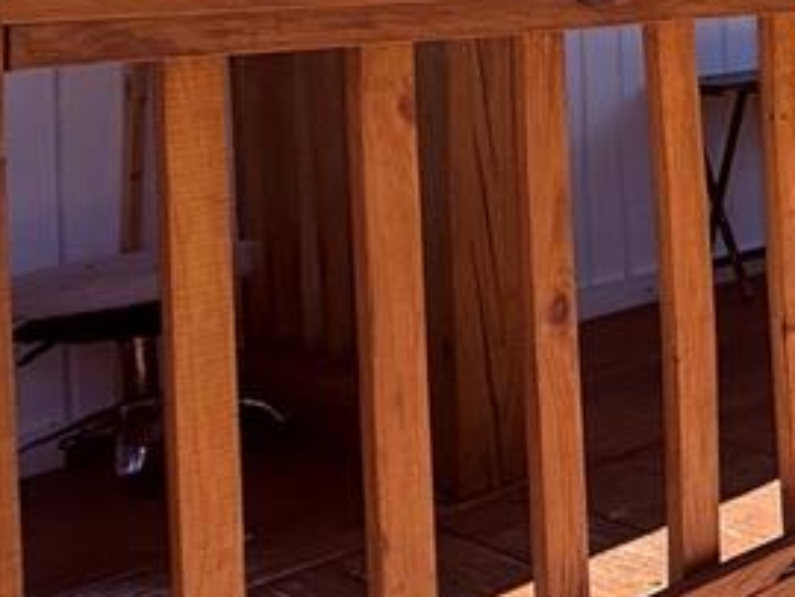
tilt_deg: +3.0
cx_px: 1496
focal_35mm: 53
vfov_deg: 25.2
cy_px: -88
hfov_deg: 20.9
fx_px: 1218
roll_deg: +3.4
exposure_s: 1/928
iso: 64
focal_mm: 2.22
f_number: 2.2
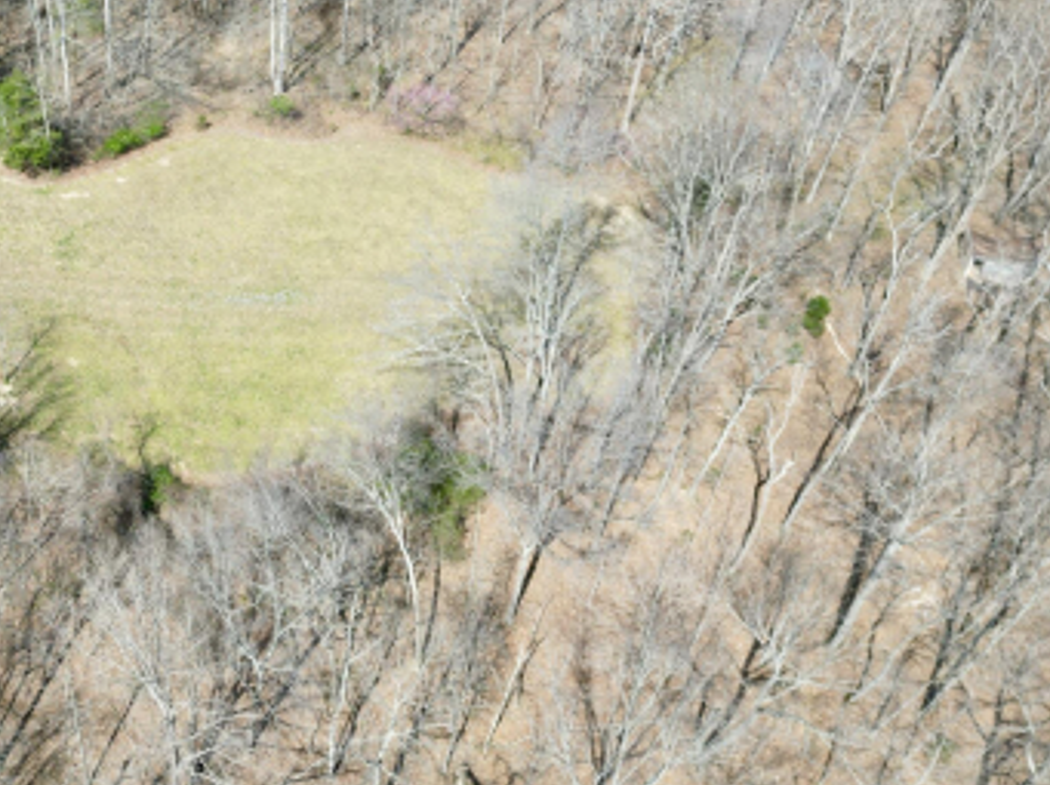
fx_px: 1424
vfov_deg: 29.9
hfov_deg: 39.0
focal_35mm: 47
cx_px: 217
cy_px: 132
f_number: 1.7
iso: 100
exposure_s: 1/1500
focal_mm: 6.72
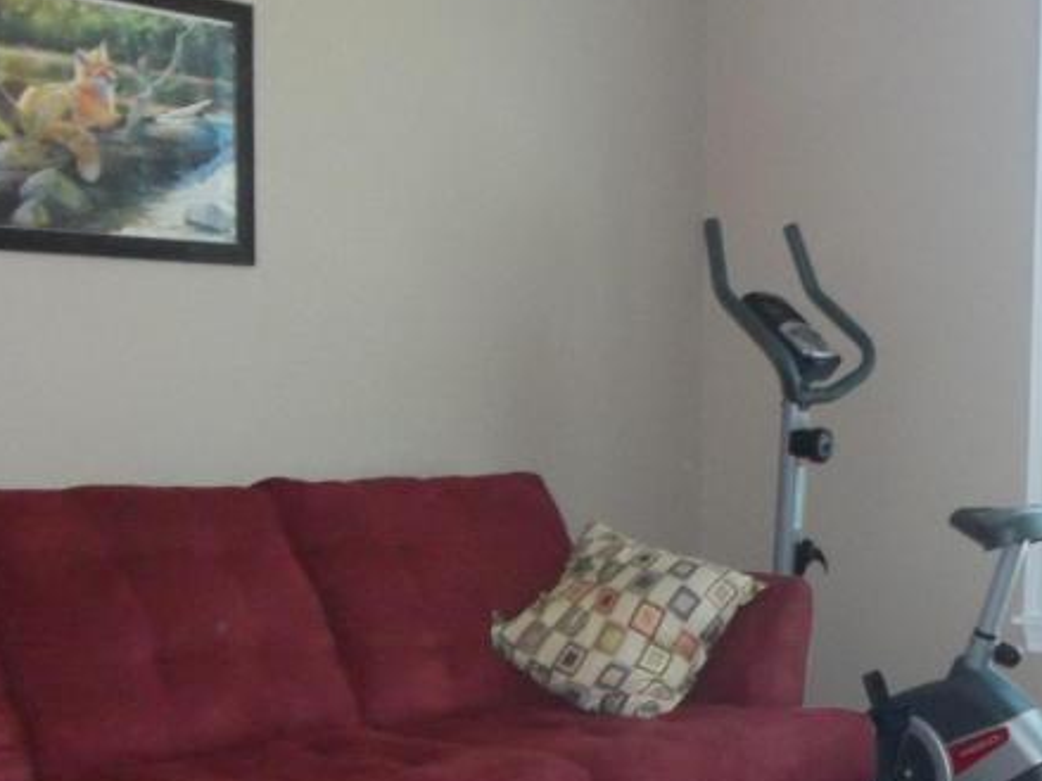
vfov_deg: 23.1
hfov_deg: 29.7
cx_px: 897
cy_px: 570
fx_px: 1896
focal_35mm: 63
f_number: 3.5
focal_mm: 4.9
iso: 320
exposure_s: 1/30
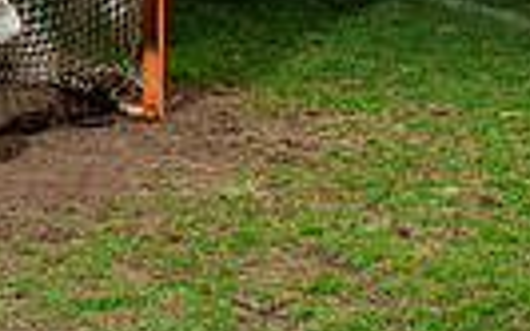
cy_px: -580
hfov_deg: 13.2
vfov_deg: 7.9
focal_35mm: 149
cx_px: -271
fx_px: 2151
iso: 250
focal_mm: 27
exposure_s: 1/250
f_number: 8
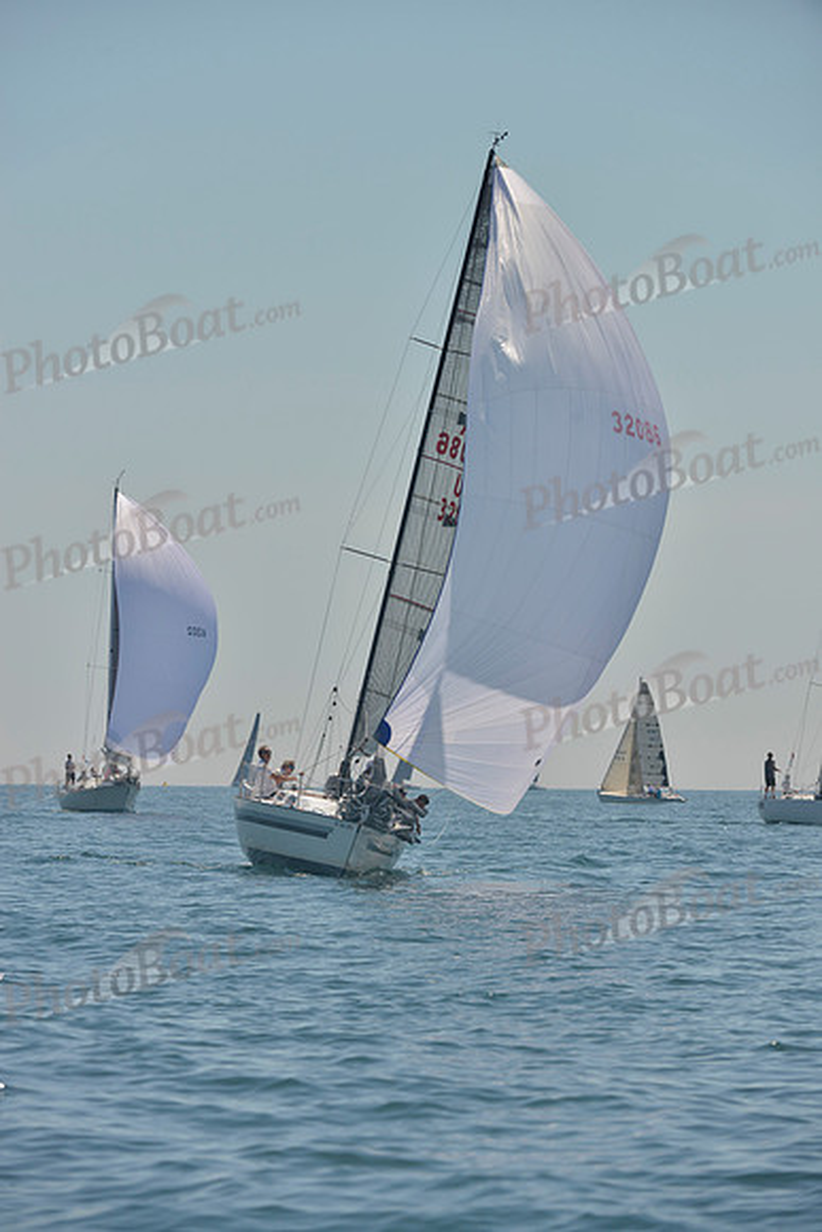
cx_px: 411
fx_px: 7530
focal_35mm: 220
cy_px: 616
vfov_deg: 9.4
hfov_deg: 6.2
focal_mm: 220
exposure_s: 1/1250
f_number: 8
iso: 200
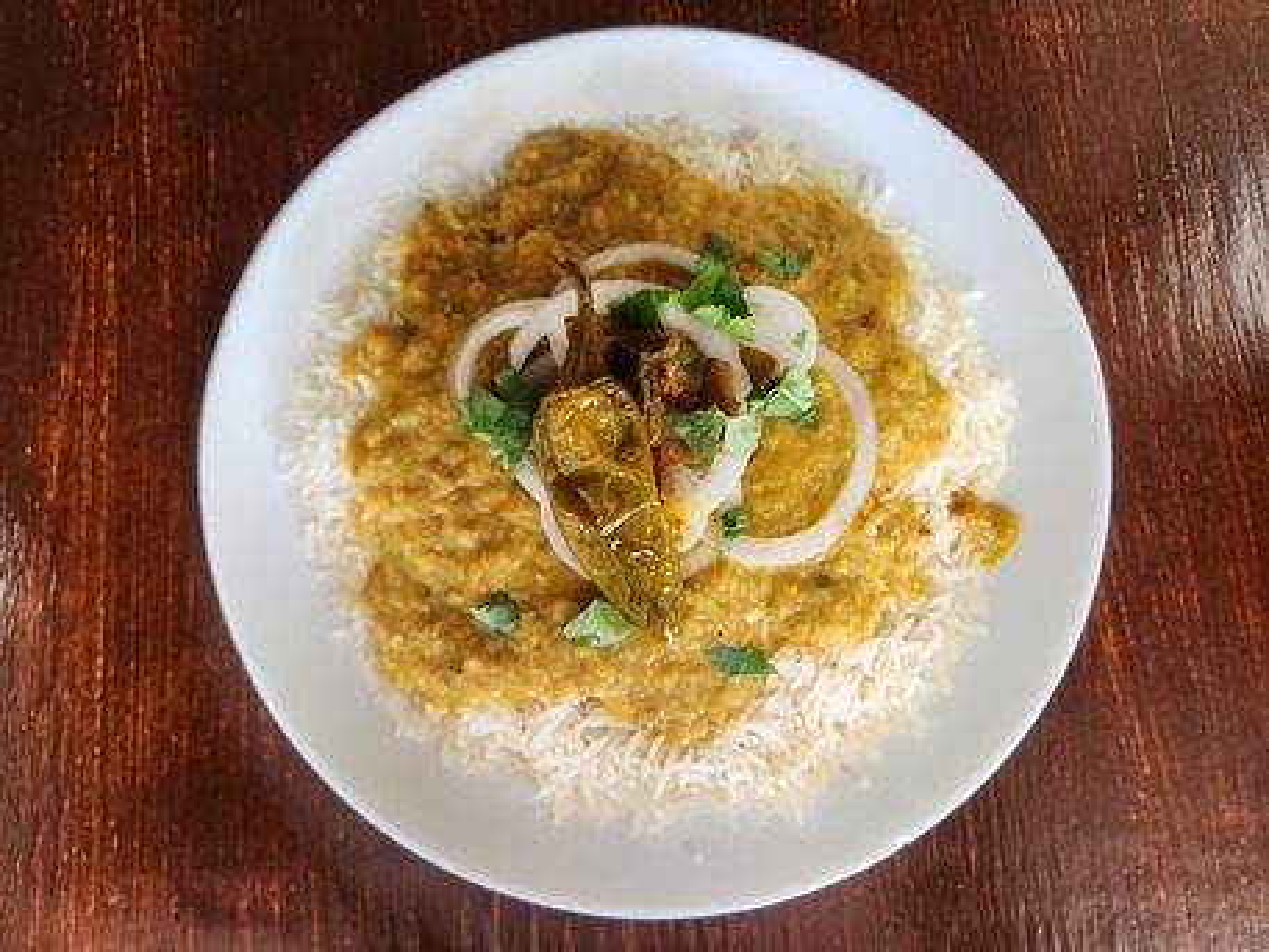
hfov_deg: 73.9
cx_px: 634
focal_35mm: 23
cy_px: 476
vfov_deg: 58.9
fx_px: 843
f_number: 1.8
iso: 200
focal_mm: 5.4
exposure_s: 1/120
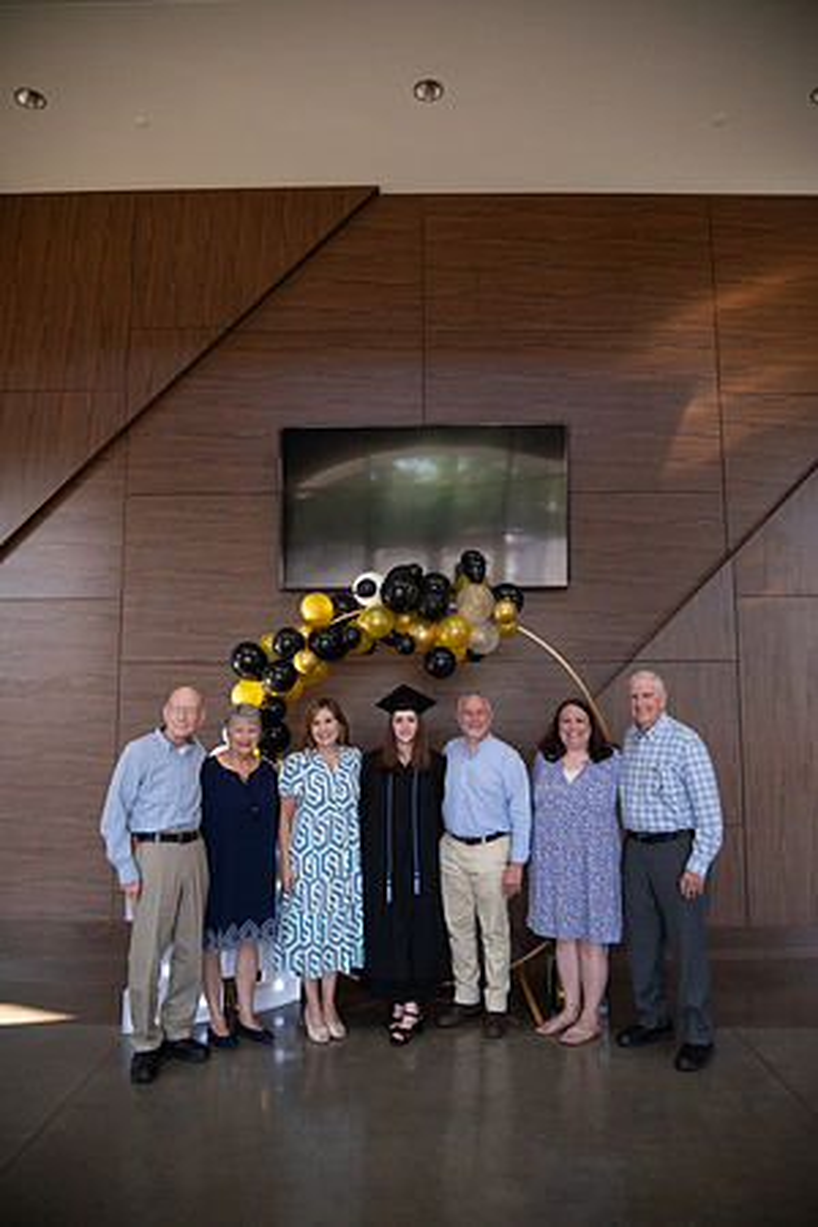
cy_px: 614
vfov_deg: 73.7
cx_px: 409
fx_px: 818
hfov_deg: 53.1
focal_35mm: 24
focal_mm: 24
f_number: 4
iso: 1600
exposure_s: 1/200
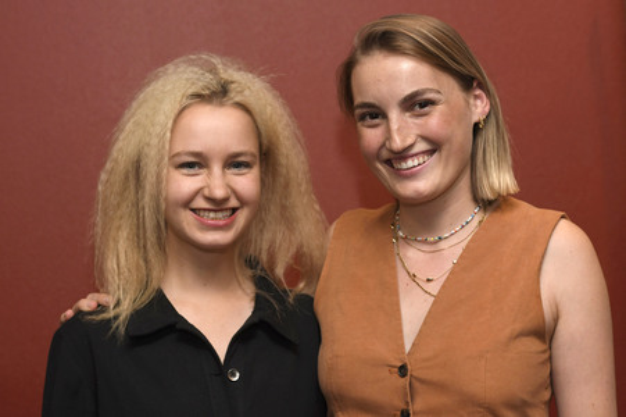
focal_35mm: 86
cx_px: 313
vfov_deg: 15.9
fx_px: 1494
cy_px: 208
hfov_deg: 23.7
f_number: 3.5
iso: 800
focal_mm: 86
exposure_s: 1/400
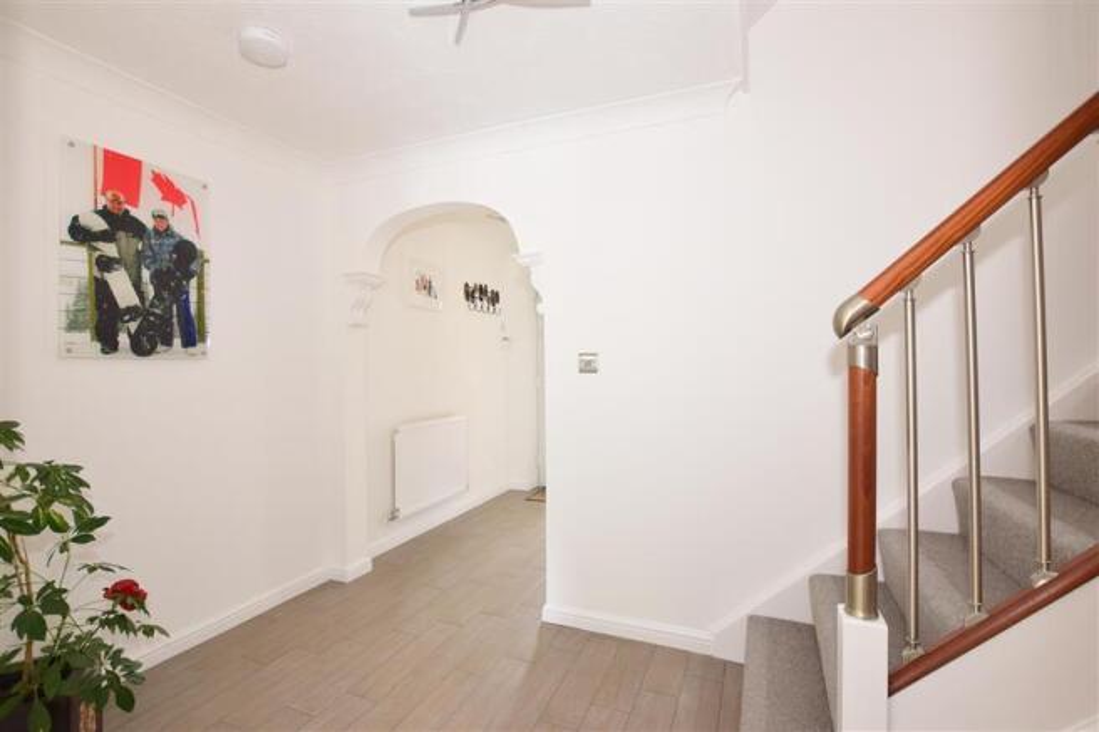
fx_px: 458
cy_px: 366
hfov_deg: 100.4
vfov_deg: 77.3
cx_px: 550
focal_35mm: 15
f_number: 5.6
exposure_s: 1/10
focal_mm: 10
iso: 400
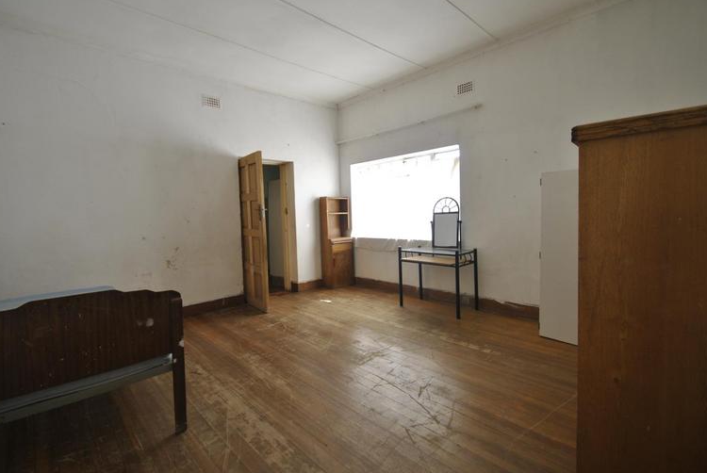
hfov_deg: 96.6
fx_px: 315
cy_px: 228
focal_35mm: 16
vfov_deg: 73.9
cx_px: 365
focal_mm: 10
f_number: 3.5
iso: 200
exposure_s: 1/50
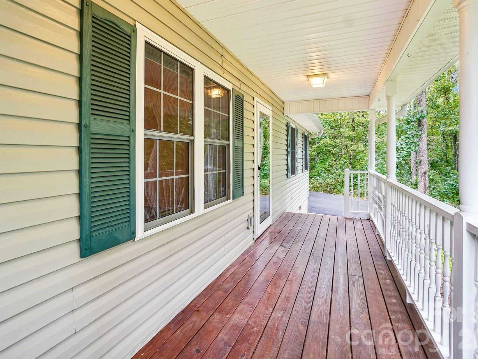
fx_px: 249
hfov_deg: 87.6
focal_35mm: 18
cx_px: 223
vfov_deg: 71.4
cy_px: 160
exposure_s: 1/30
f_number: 8
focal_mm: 10
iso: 400
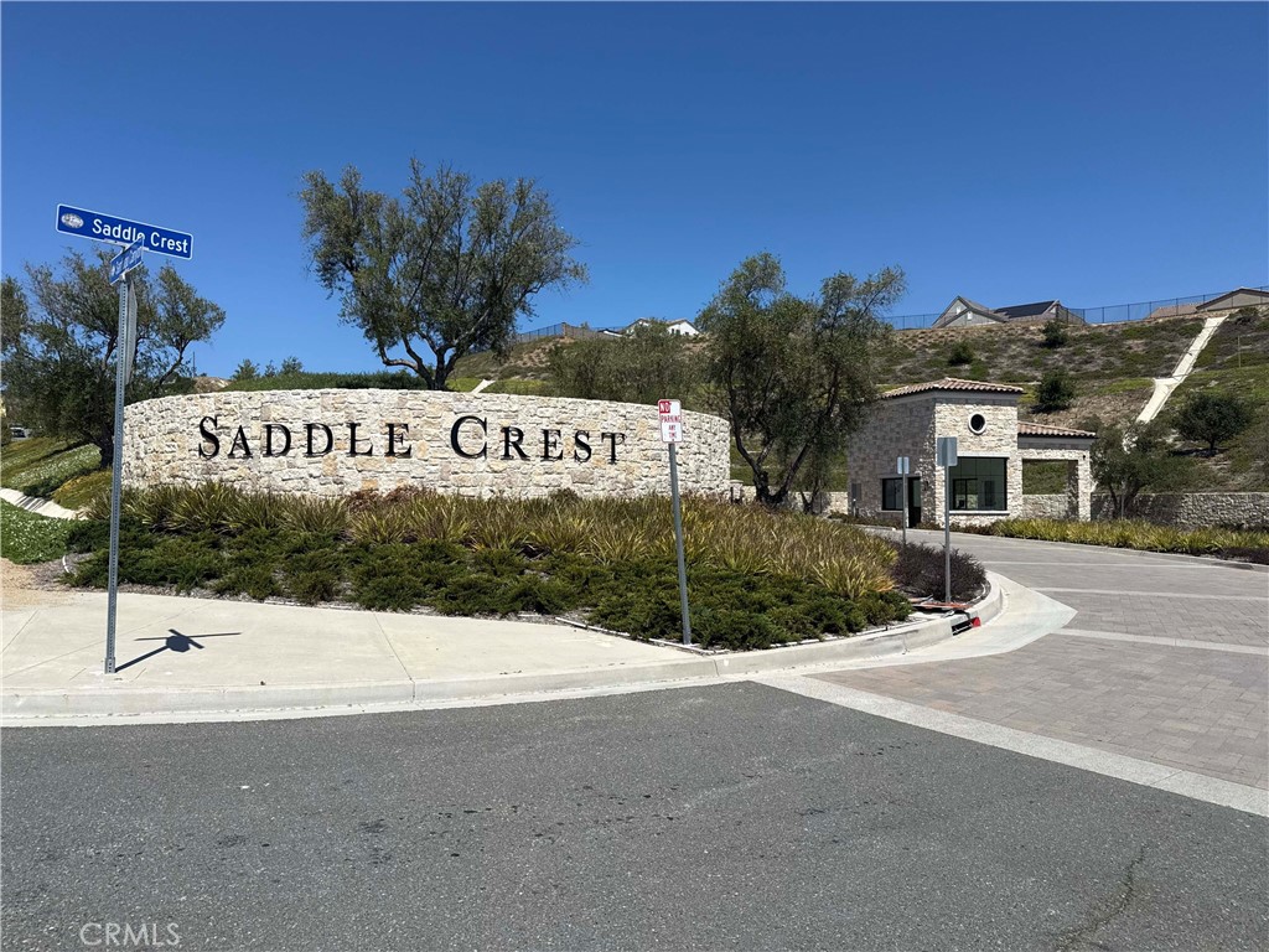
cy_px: 476
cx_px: 634
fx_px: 880
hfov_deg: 71.6
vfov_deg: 56.8
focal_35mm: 24
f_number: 1.78
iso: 80
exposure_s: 1/6711
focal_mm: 6.76
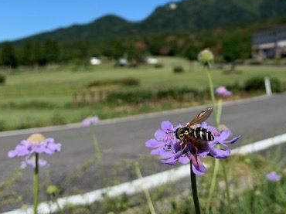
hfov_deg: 41.6
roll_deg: +1.5
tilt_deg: +2.3
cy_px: 53
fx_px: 372
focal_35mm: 45
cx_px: 189
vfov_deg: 31.6
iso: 25
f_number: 1.8
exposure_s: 1/2160
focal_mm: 4.25
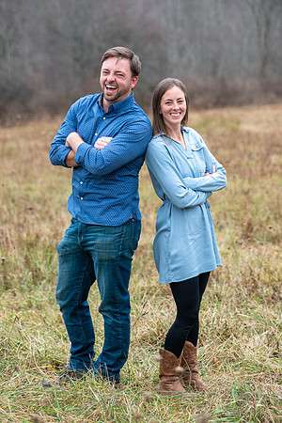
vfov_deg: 18.3
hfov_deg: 12.2
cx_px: 141
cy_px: 212
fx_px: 1316
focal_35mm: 112
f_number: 5
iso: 320
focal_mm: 112
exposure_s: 1/250
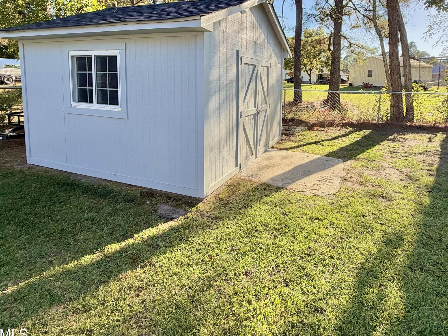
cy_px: 106
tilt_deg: -5.5
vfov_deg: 61.5
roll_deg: -0.5
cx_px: 256
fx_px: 272
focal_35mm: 21
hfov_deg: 78.5
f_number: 2.2
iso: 50
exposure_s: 1/502
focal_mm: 2.22
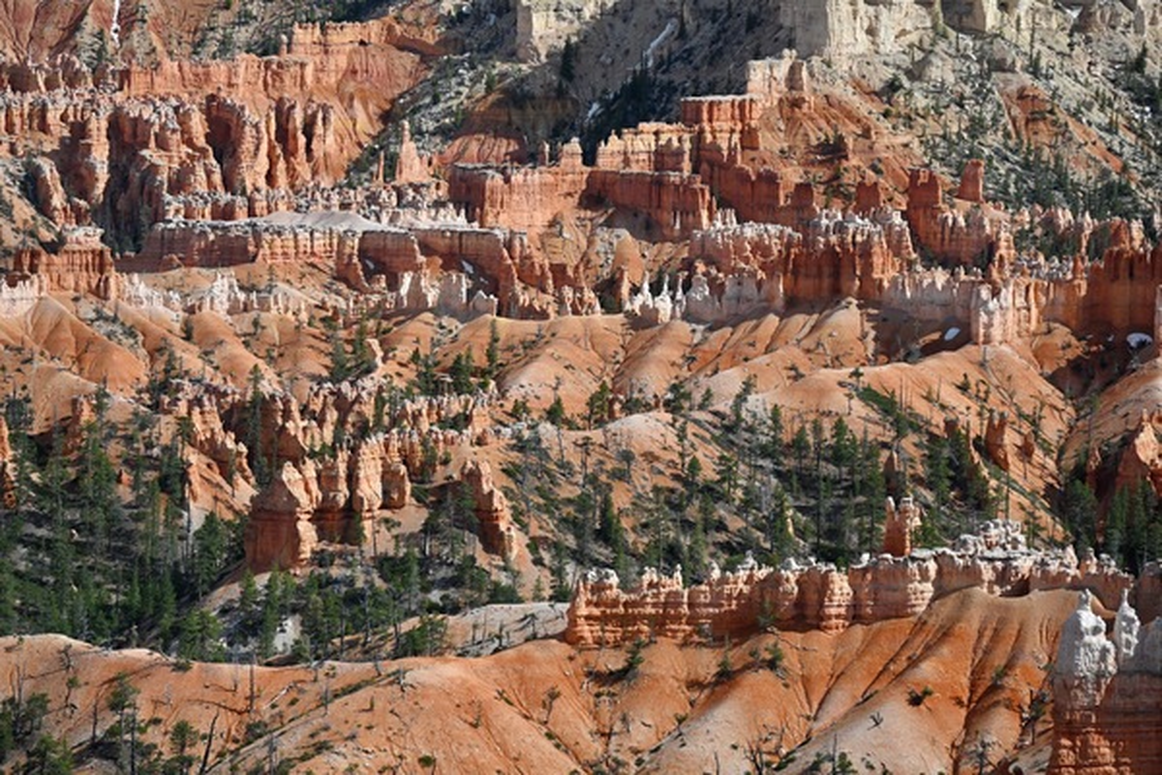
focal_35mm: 160
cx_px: 581
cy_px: 388
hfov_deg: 12.8
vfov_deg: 8.6
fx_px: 5164
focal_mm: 160
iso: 280
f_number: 6.3
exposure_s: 1/500
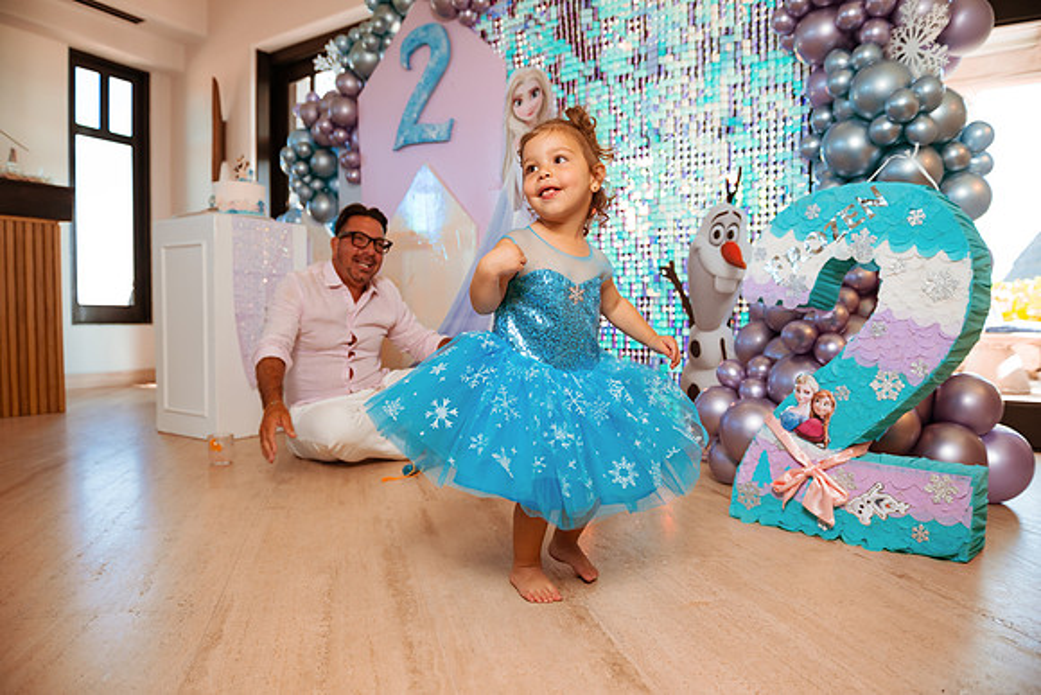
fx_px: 694
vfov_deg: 53.2
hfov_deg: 73.7
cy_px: 348
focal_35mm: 24
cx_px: 520
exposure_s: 1/400
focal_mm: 24
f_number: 3.5
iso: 800
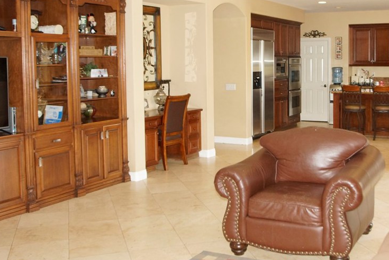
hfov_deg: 42.2
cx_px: 256
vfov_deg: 29.1
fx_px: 497
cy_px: 92
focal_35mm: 46
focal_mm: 22
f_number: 4.5
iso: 1000
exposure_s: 1/100
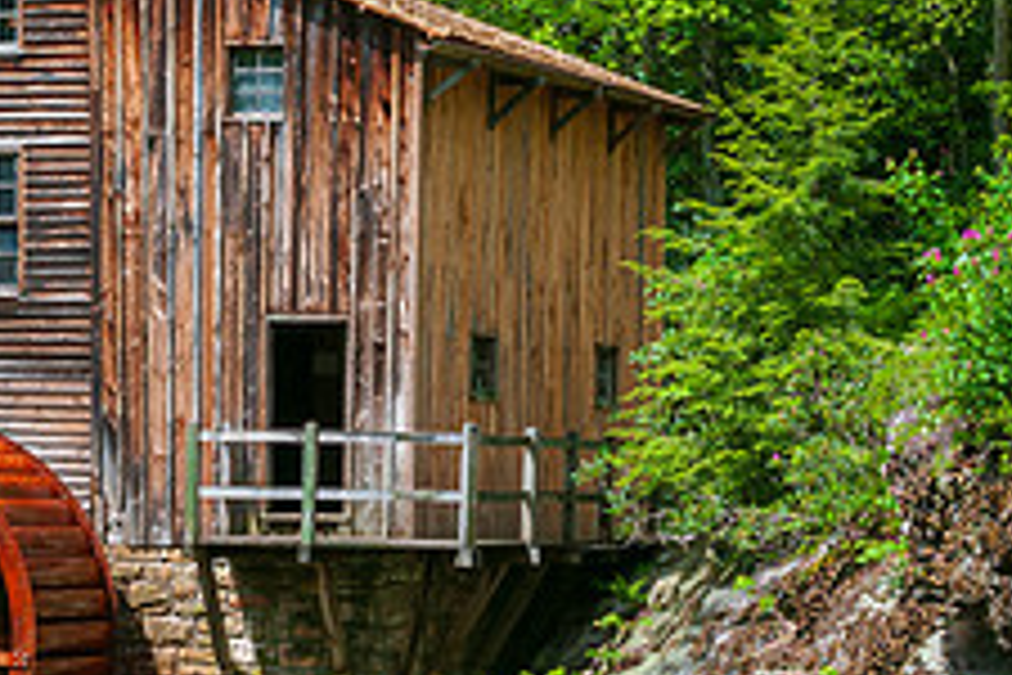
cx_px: 418
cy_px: 241
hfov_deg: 14.5
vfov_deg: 9.7
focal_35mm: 141
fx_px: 3963
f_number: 13
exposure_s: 1/125
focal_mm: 35
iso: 200
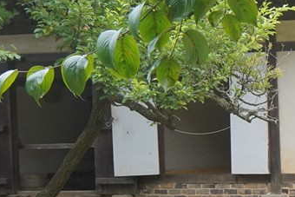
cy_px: 105
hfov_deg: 8.9
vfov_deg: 6.7
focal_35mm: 206
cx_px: 730
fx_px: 1689
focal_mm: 35
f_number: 9
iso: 800
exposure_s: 1/200
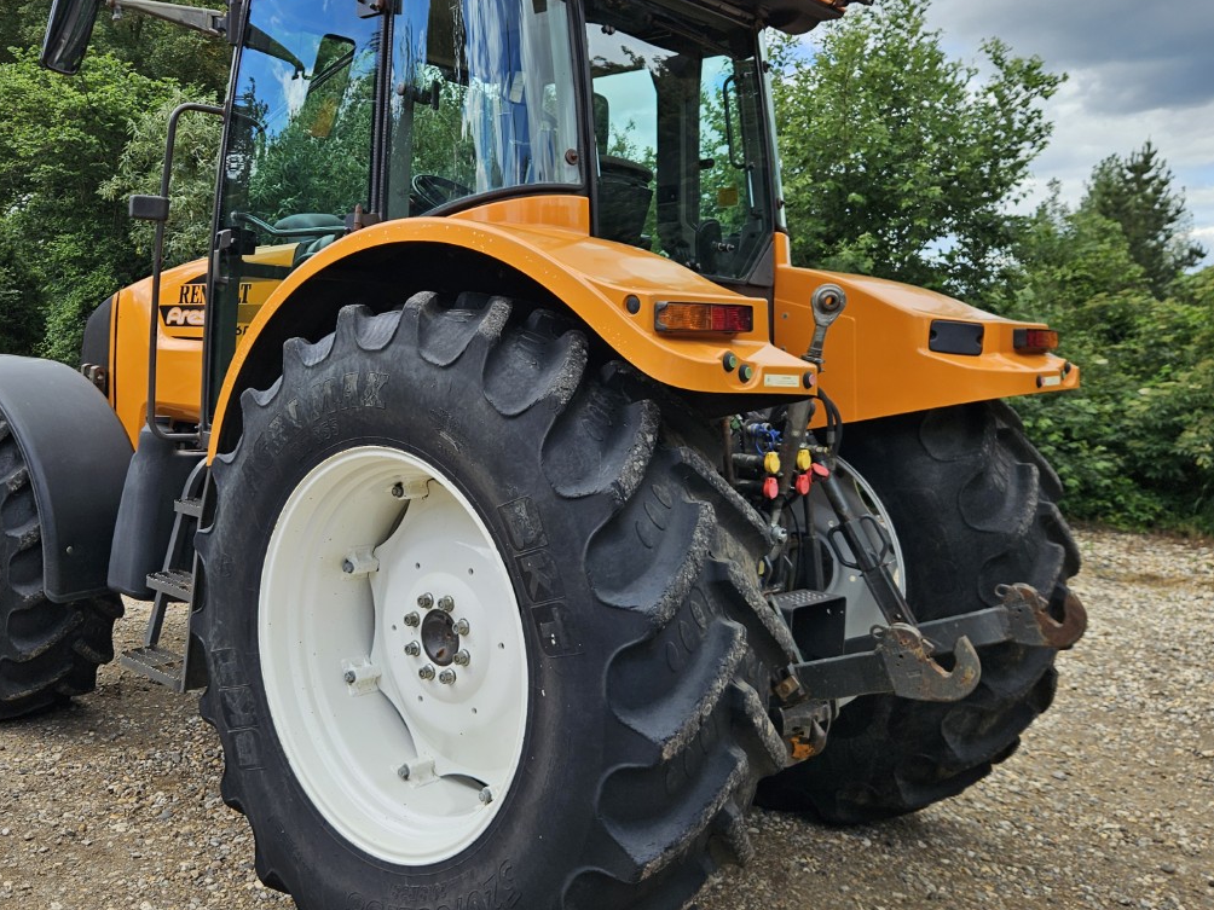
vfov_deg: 42.9
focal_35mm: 33
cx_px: 478
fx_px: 1157
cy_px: 402
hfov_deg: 54.9
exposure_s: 1/992
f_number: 1.8
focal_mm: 5.4
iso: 25
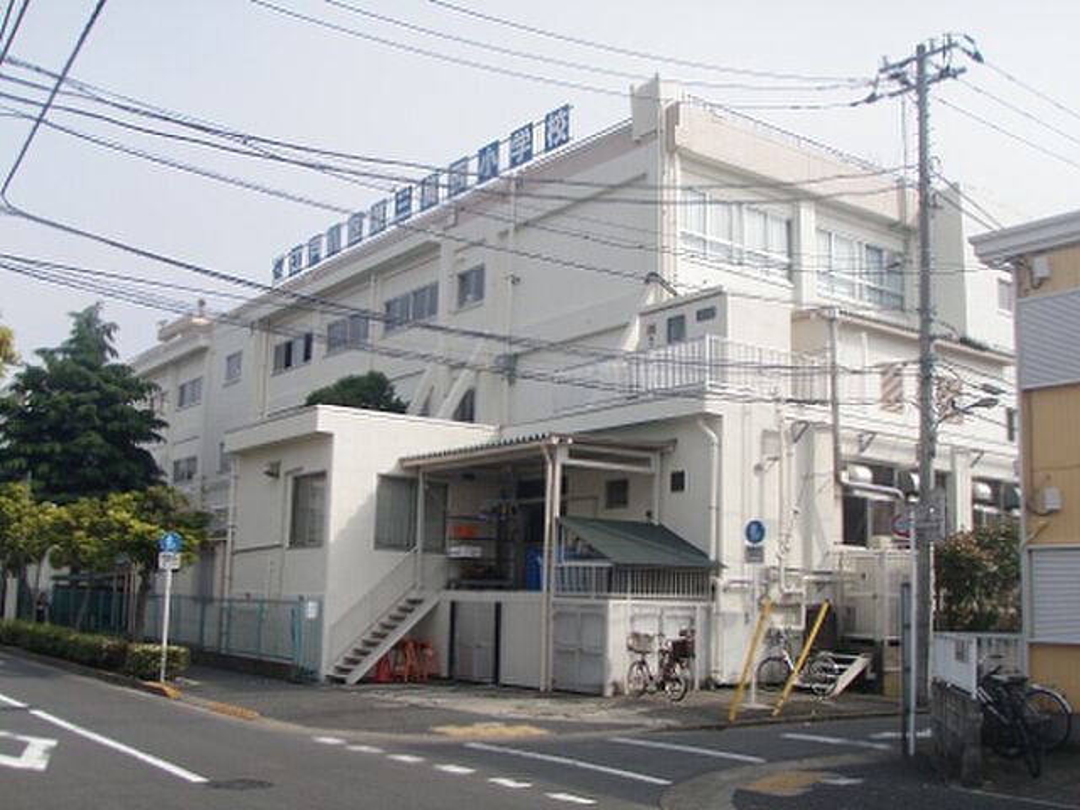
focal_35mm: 38
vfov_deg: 37.7
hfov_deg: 49.0
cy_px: 405
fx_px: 1186
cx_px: 540
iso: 80
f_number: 6.3
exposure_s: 1/320
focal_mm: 6.7
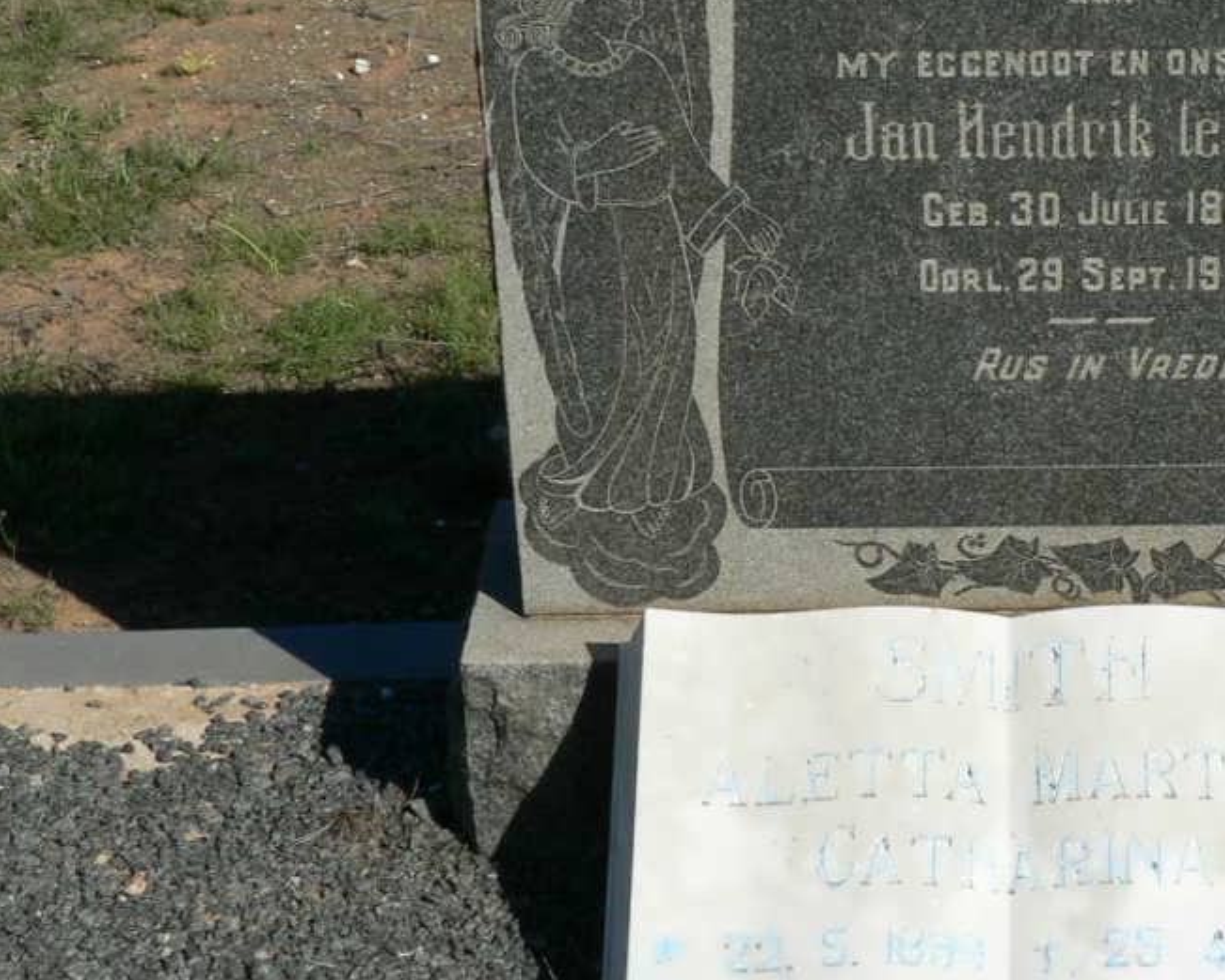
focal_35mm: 99
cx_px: 973
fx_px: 3590
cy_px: 534
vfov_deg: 15.5
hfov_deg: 19.2
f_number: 5.6
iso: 100
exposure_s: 1/640
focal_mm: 9.2
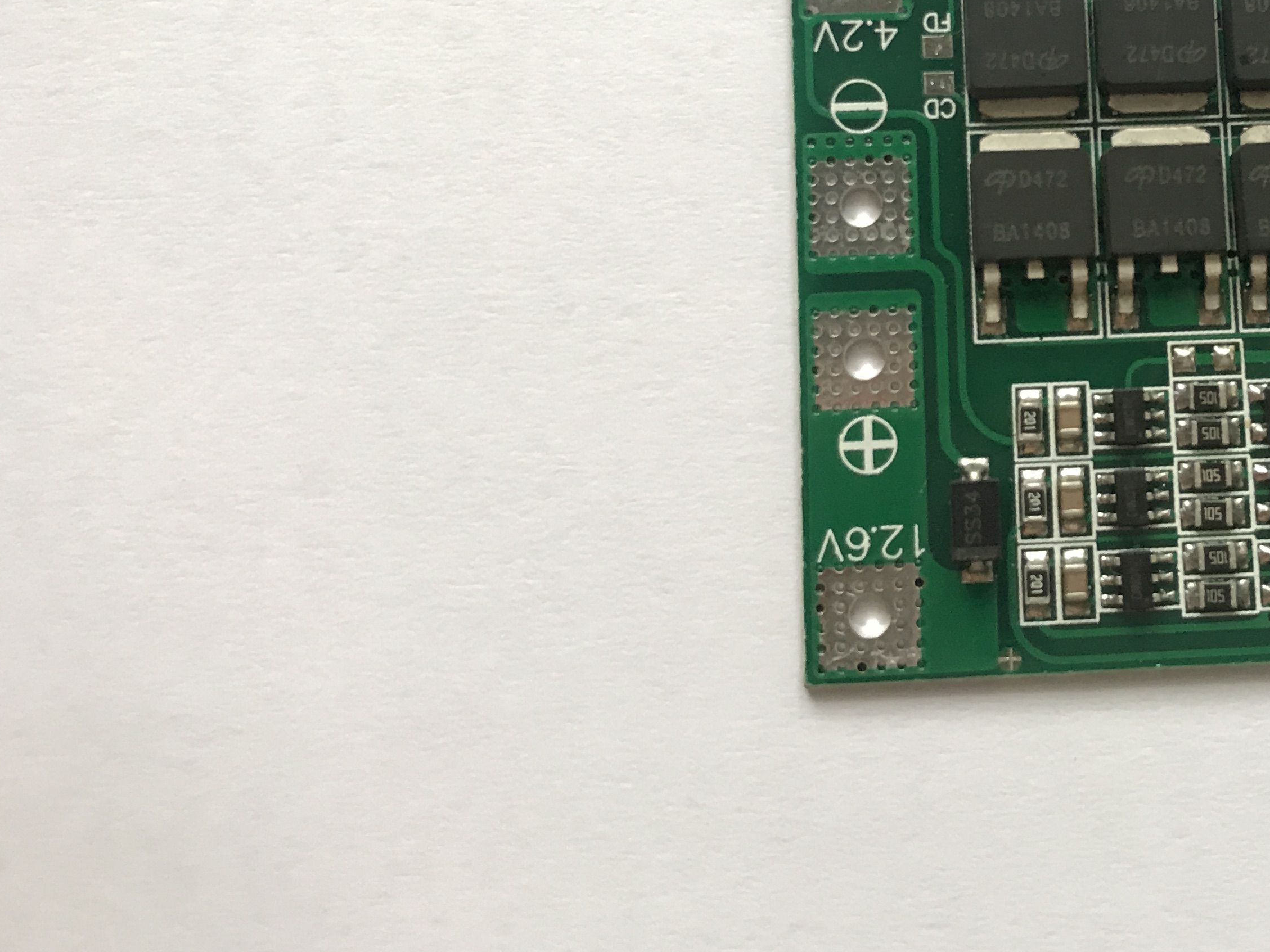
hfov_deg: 36.2
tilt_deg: -80.8
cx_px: 1112
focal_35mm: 50
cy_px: 196
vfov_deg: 28.5
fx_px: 1834
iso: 40
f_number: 1.8
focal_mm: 3.99
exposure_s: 1/25
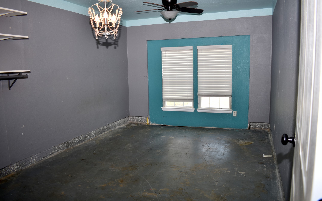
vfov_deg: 44.5
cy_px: 100
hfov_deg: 66.5
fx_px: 246
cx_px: 161
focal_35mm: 28
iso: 100
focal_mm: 18
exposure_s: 1/25
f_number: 3.5
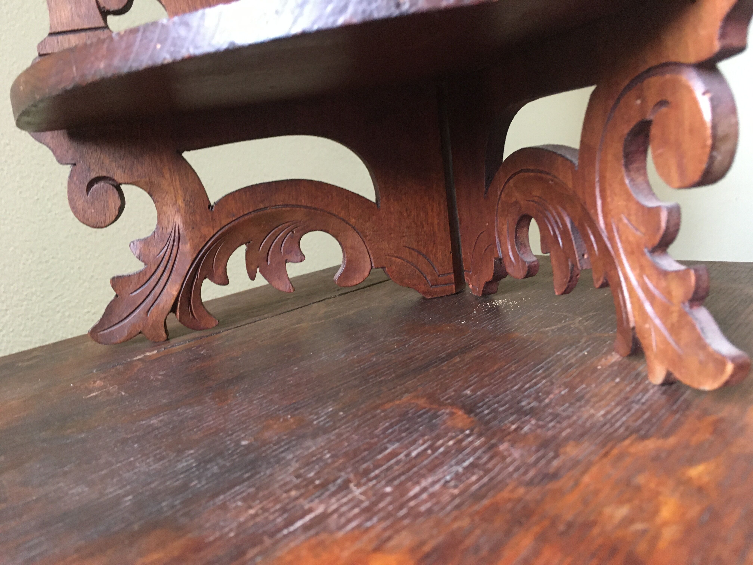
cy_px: 282
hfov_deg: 61.7
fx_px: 631
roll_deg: +5.9
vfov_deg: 48.2
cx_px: 376
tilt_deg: -13.4
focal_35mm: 29
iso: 200
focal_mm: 4.15
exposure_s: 1/20
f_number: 2.2
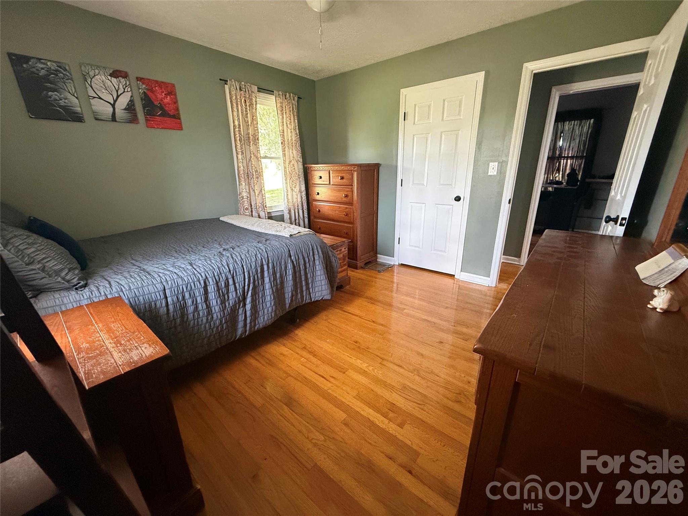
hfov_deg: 102.1
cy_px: 258
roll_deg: +0.0
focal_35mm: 14
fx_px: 278
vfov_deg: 85.7
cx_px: 344
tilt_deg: -18.0
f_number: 2.2
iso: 640
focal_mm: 2.22
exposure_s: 1/60
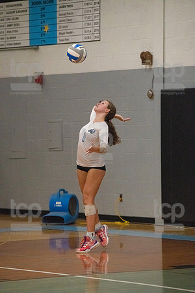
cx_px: 98
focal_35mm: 200
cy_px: 146
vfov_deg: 10.3
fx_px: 1625
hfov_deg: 6.9
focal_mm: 200
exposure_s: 1/1600
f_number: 4.5
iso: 10000
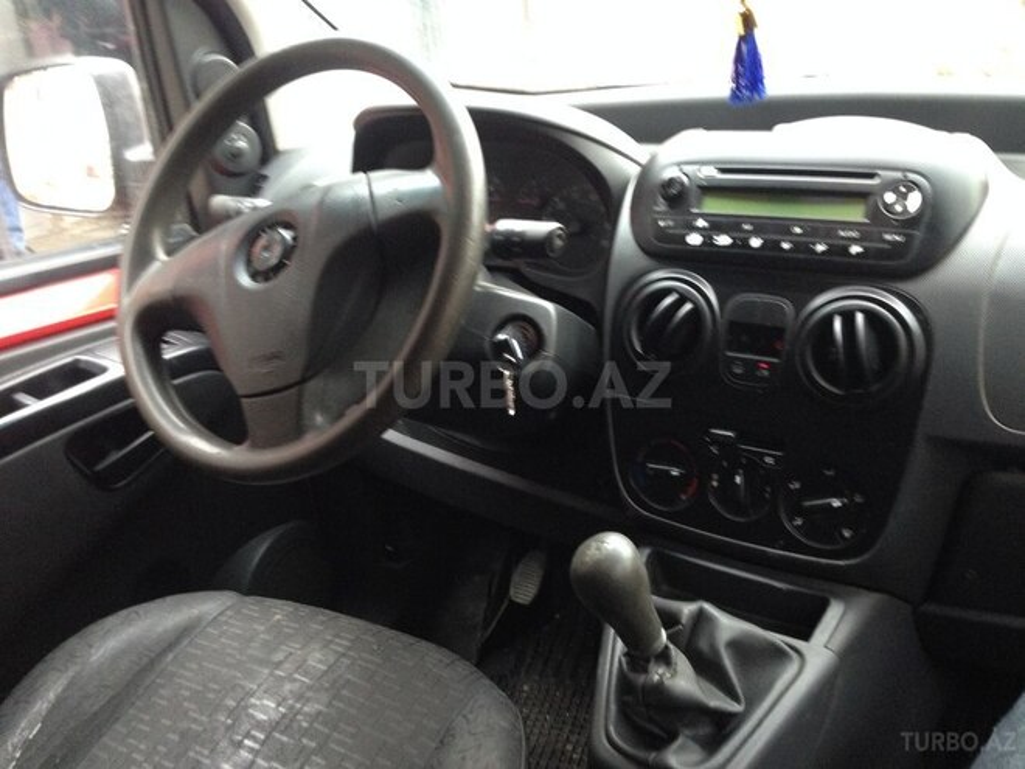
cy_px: 384
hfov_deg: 55.4
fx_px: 977
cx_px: 512
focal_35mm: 33
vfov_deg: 42.9
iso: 200
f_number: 2.4
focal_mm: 4.12
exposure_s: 1/20
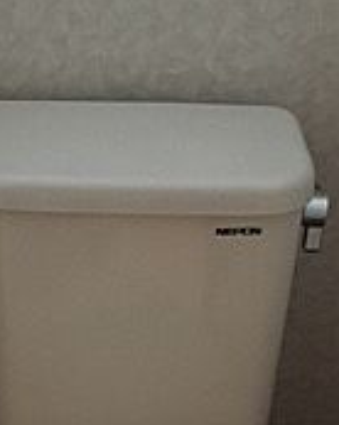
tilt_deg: -40.7
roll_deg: -0.2
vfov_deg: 17.5
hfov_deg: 14.6
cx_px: 111
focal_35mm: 105
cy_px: 504
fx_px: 1319
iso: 500
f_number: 2.2
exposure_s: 1/15
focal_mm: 4.15
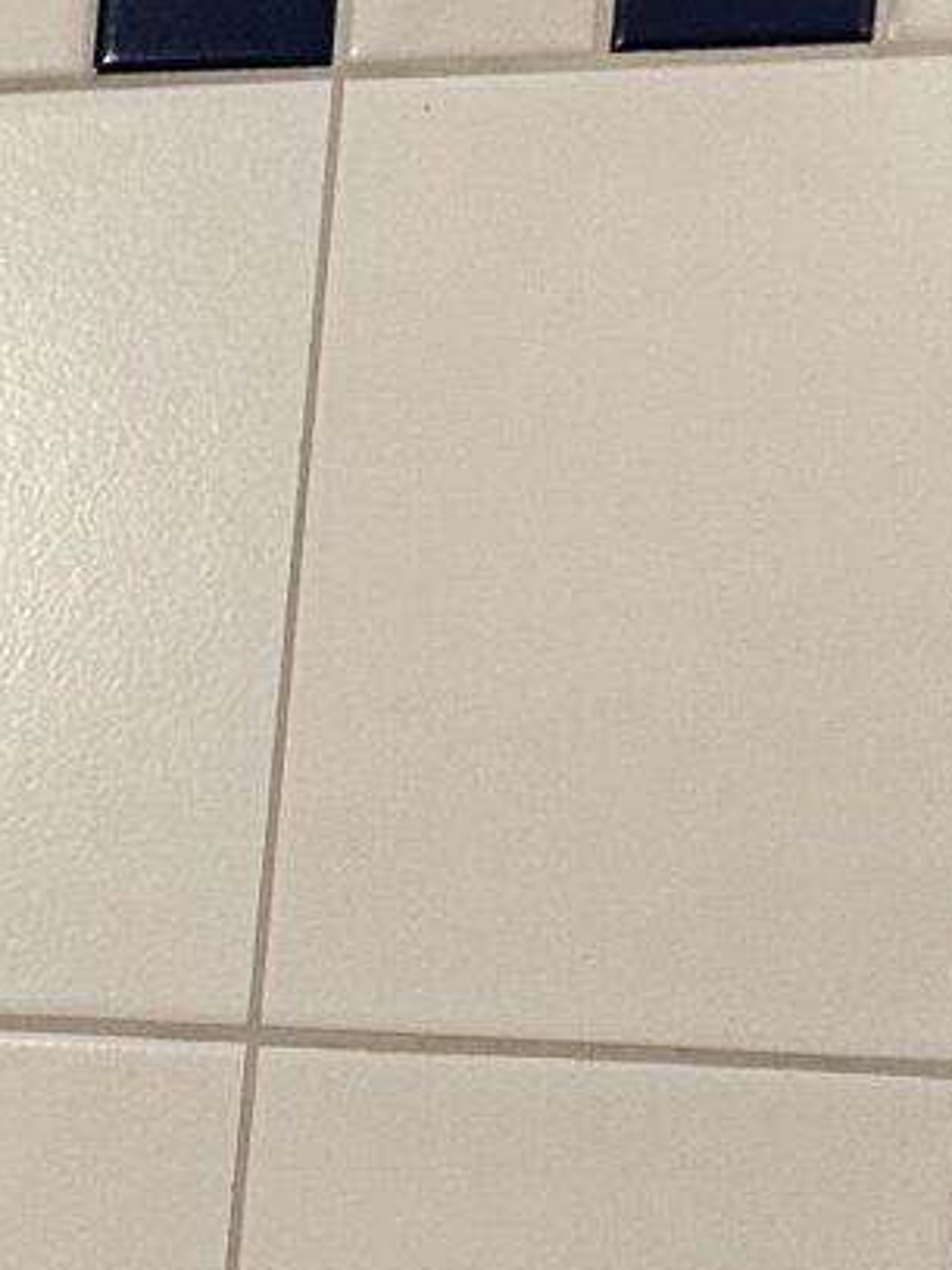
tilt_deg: -9.5
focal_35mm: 110
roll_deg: -1.1
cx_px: -1214
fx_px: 4036
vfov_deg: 17.3
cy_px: 1409
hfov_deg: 11.5
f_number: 1.78
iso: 250
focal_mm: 6.86
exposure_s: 1/60
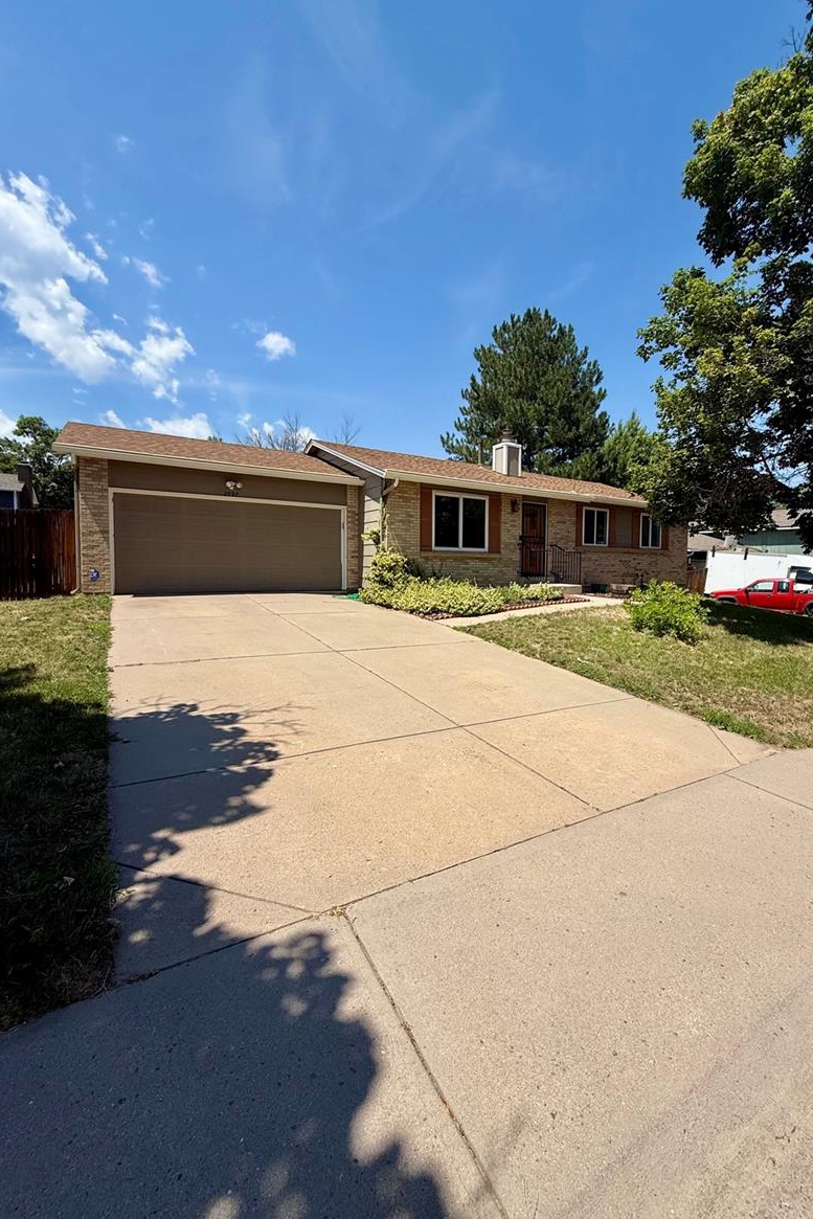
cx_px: 458
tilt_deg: -1.1
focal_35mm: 15
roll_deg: -0.4
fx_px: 508
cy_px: 593
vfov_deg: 100.4
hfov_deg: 77.0
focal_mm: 2.22
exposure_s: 1/2717
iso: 50
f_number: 2.2
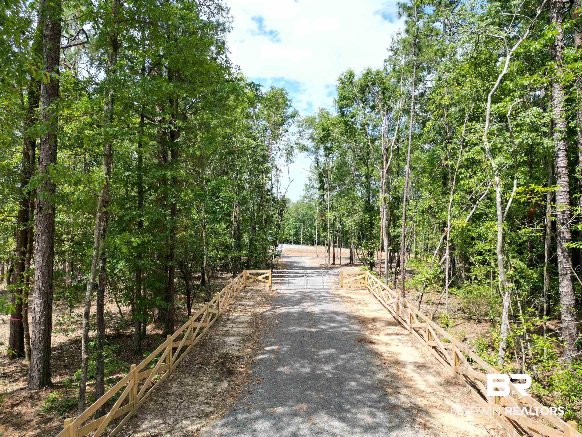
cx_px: 291
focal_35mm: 24
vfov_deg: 56.8
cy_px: 218
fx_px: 404
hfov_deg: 71.6
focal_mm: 6.72
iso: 100
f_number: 1.7
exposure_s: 1/1500
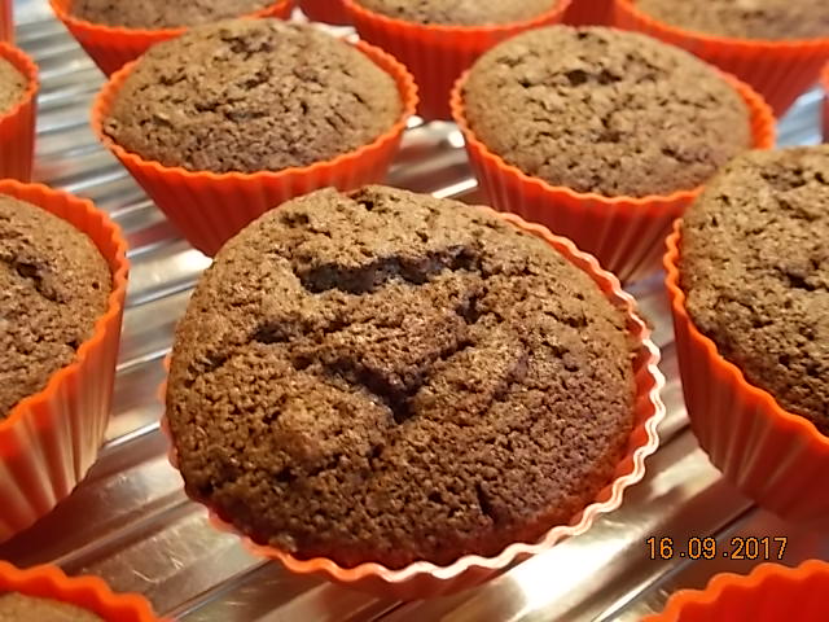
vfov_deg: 46.8
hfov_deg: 60.0
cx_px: 414
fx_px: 718
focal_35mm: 30
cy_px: 311
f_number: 3.4
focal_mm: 5.3
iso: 200
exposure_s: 1/5
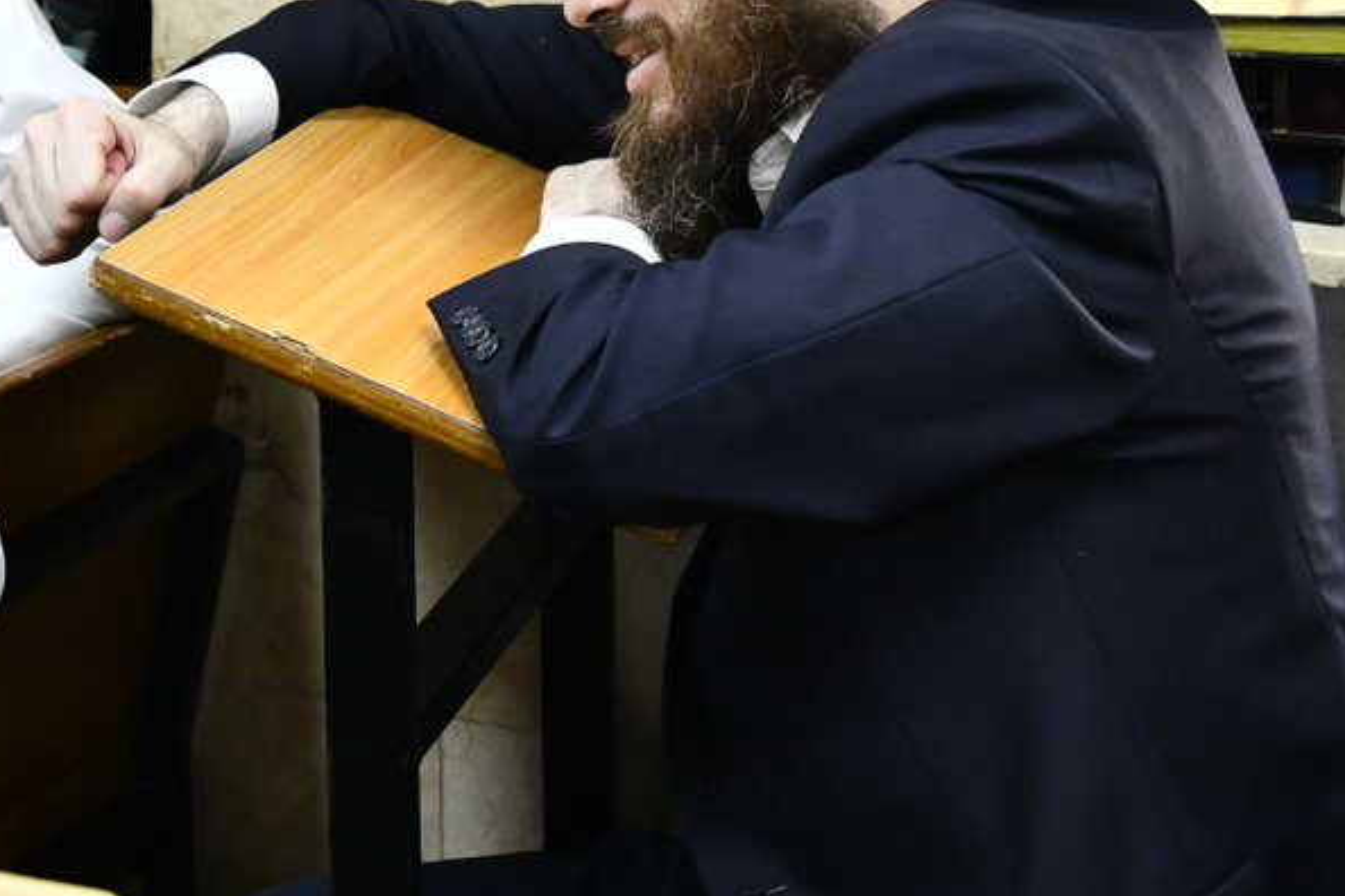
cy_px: -51
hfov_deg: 20.3
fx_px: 3698
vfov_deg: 13.6
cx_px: 181
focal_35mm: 99
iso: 2500
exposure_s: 1/250
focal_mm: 42
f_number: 5.6
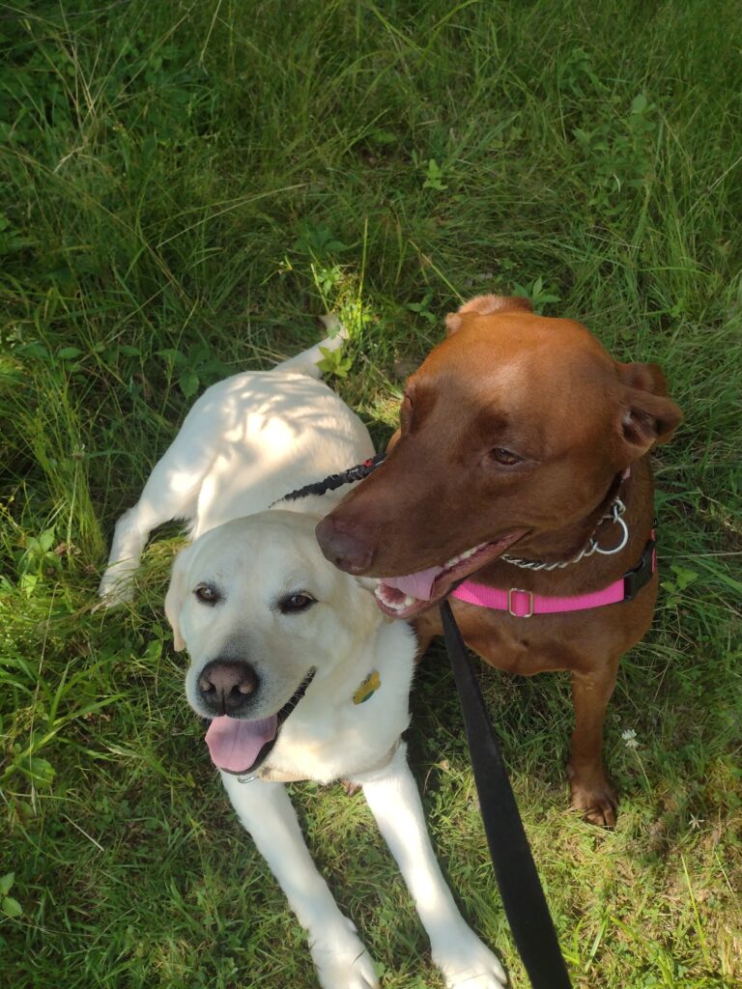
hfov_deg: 51.4
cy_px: 494
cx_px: 371
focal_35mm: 27
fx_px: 772
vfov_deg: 65.3
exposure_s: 1/1521
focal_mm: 4.71
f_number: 1.7
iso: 100
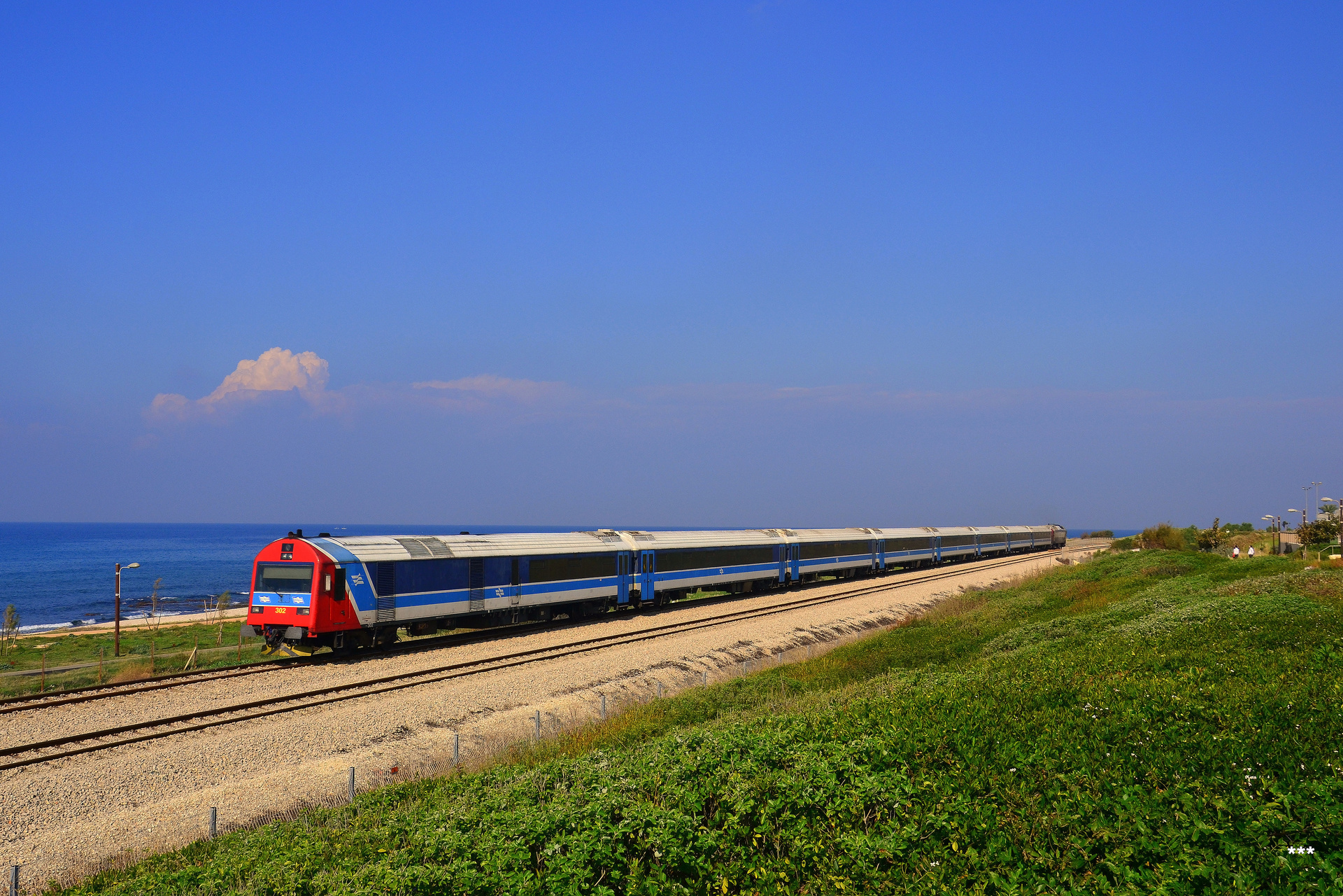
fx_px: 1343
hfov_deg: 53.1
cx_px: 672
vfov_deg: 36.9
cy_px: 448
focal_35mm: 36
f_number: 11
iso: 220
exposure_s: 1/500
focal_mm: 24
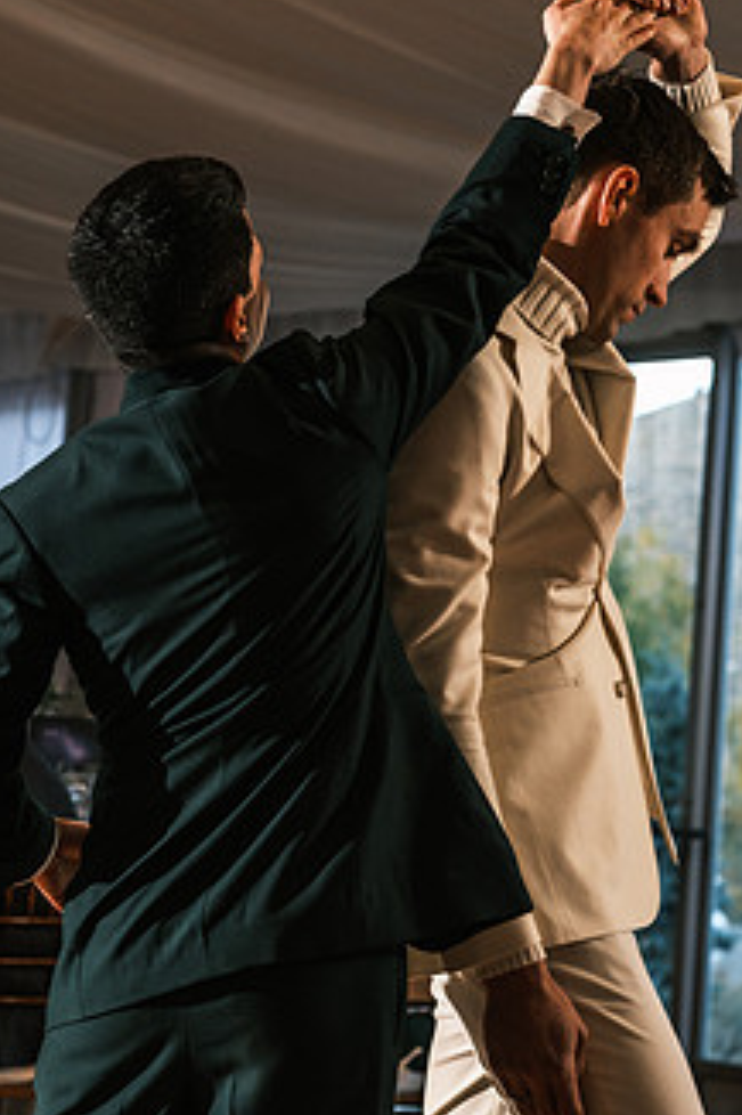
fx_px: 3590
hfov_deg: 11.8
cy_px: 503
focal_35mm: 116
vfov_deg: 17.6
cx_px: 332
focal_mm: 56
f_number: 4
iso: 640
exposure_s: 1/250
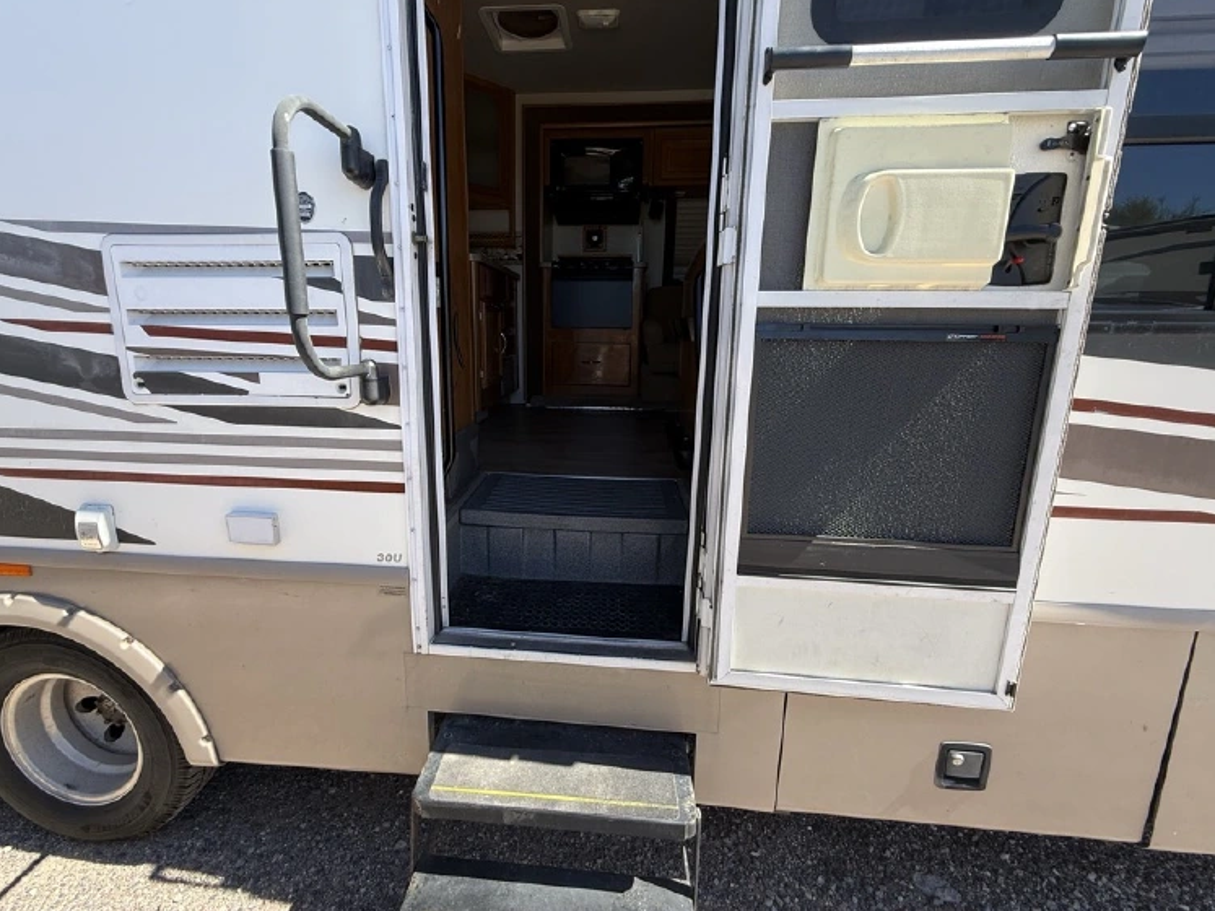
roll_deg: +0.5
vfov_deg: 81.6
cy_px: 426
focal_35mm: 15
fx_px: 526
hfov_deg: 98.1
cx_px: 571
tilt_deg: -9.9
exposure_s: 1/416
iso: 50
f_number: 2.2
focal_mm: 2.22
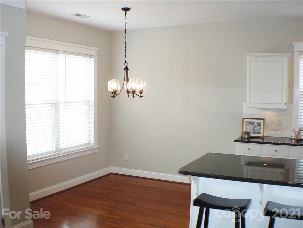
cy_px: 114
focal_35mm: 52
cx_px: 152
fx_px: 455
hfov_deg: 36.8
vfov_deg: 28.0
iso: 200
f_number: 3.4
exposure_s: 1/100
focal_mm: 7.8
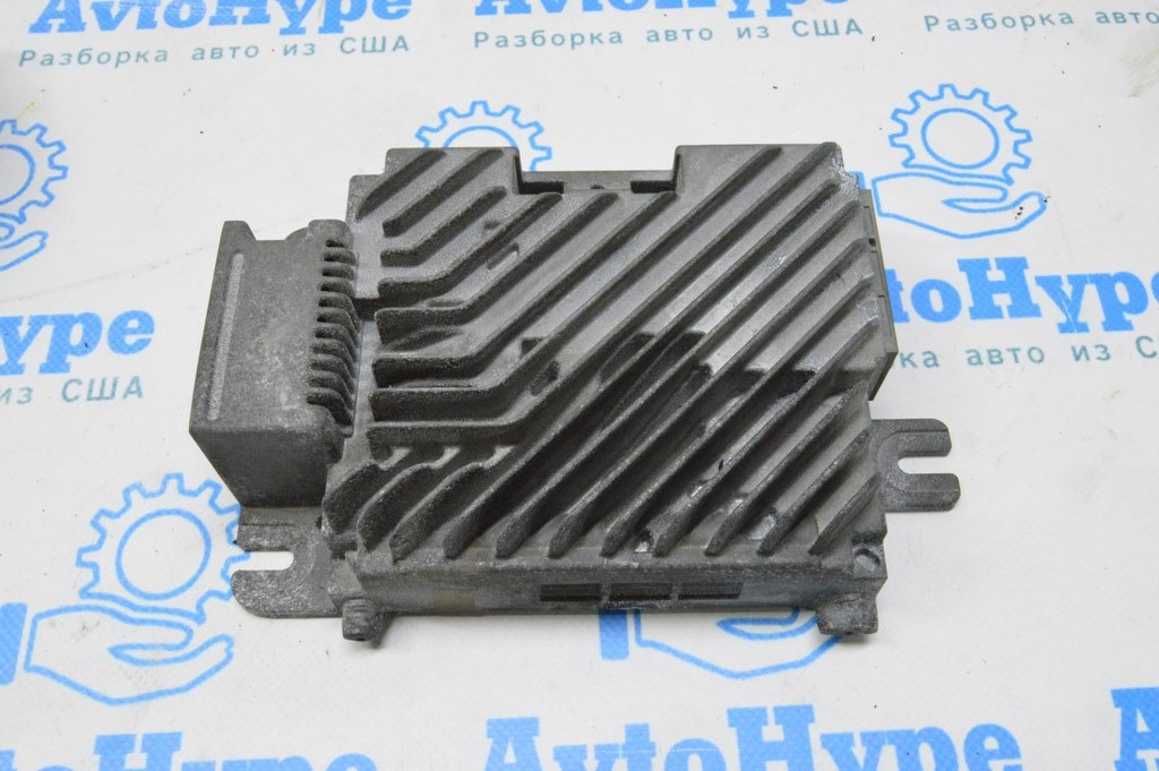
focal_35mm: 34
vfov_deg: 38.3
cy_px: 386
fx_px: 1110
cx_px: 580
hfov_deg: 55.1
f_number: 20
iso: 6400
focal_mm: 23
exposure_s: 1/20
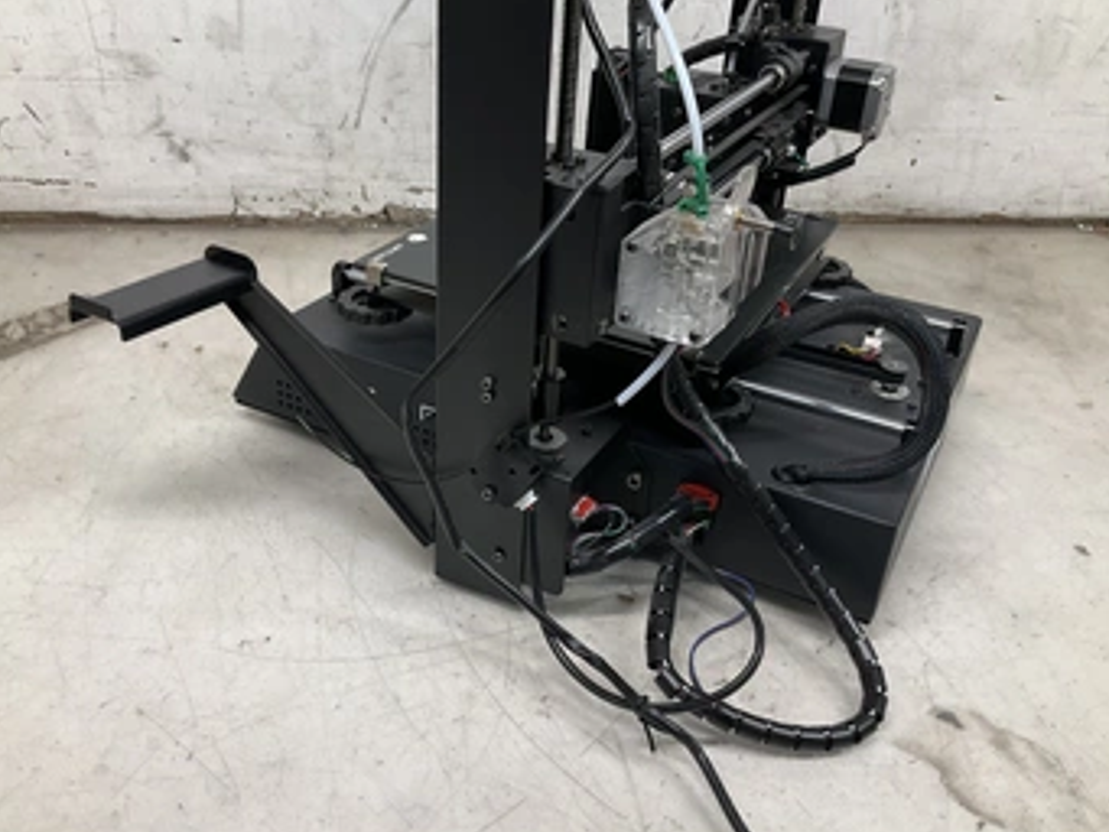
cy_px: 400
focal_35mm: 34
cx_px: 540
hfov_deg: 53.9
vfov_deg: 41.8
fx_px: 1090
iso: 50
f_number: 1.8
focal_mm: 3
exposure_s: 1/120
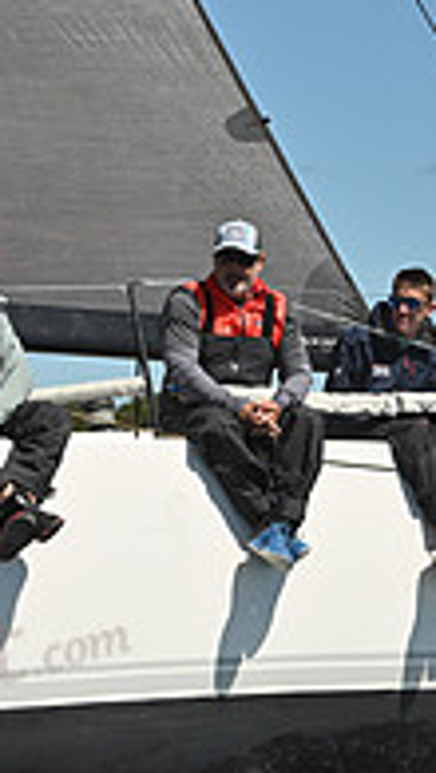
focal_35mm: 218
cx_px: 337
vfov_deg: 9.9
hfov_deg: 5.6
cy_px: 434
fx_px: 4471
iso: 320
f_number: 10
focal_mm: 70
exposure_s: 1/1600
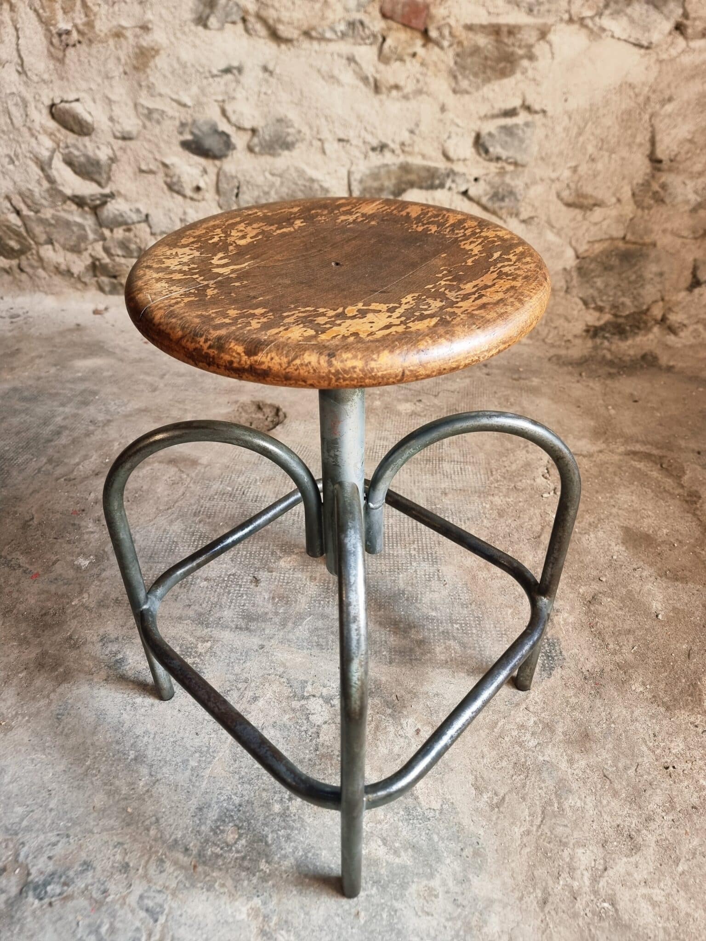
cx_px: 353
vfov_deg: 71.6
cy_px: 470
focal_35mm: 24
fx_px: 653
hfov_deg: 56.8
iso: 320
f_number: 1.8
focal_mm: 6.7
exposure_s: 1/50
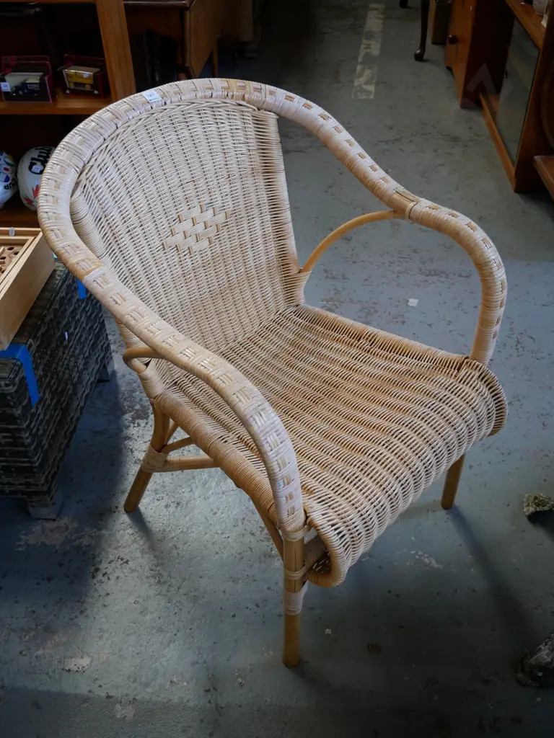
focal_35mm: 34
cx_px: 277
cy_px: 369
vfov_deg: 54.0
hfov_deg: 41.8
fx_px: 726
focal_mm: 17
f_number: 4
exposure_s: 1/60
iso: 500
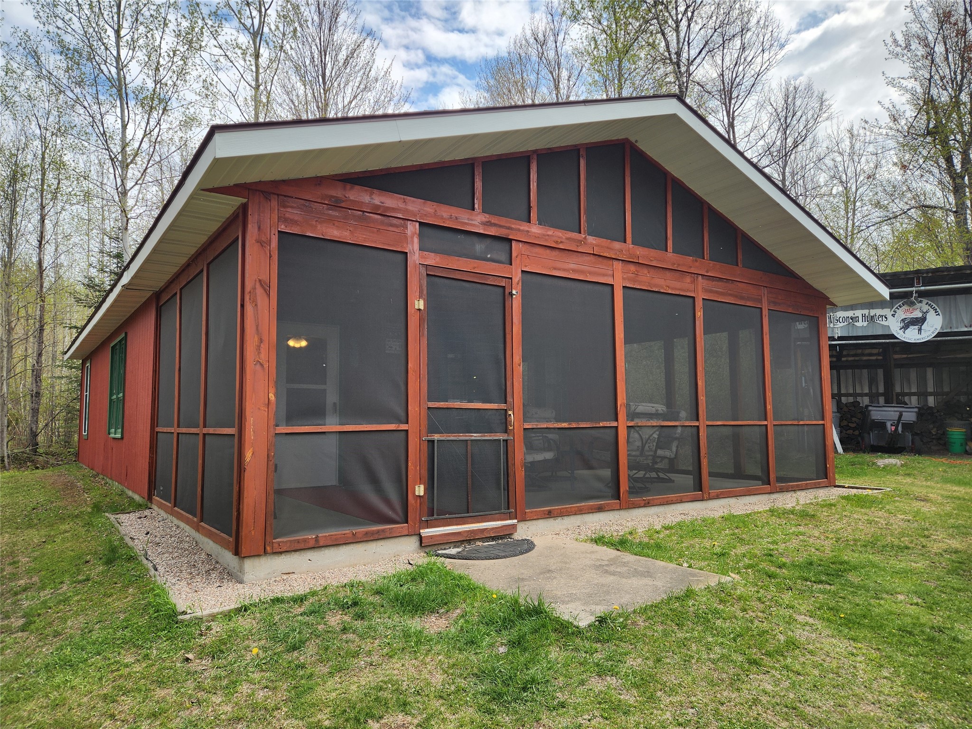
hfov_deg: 73.9
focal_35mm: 23
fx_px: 646
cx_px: 486
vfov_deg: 58.9
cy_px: 364
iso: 20
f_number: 1.8
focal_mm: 5.4
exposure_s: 1/848
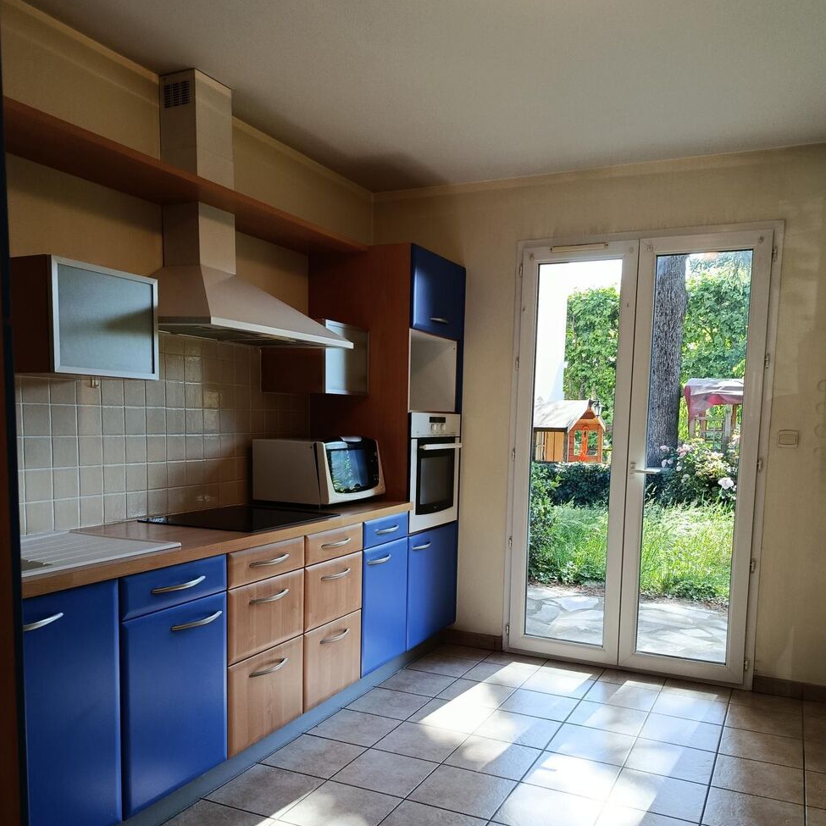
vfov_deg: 55.2
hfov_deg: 55.6
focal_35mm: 29
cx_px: 416
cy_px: 499
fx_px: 783
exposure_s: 1/100
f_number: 1.7
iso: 149
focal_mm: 5.24
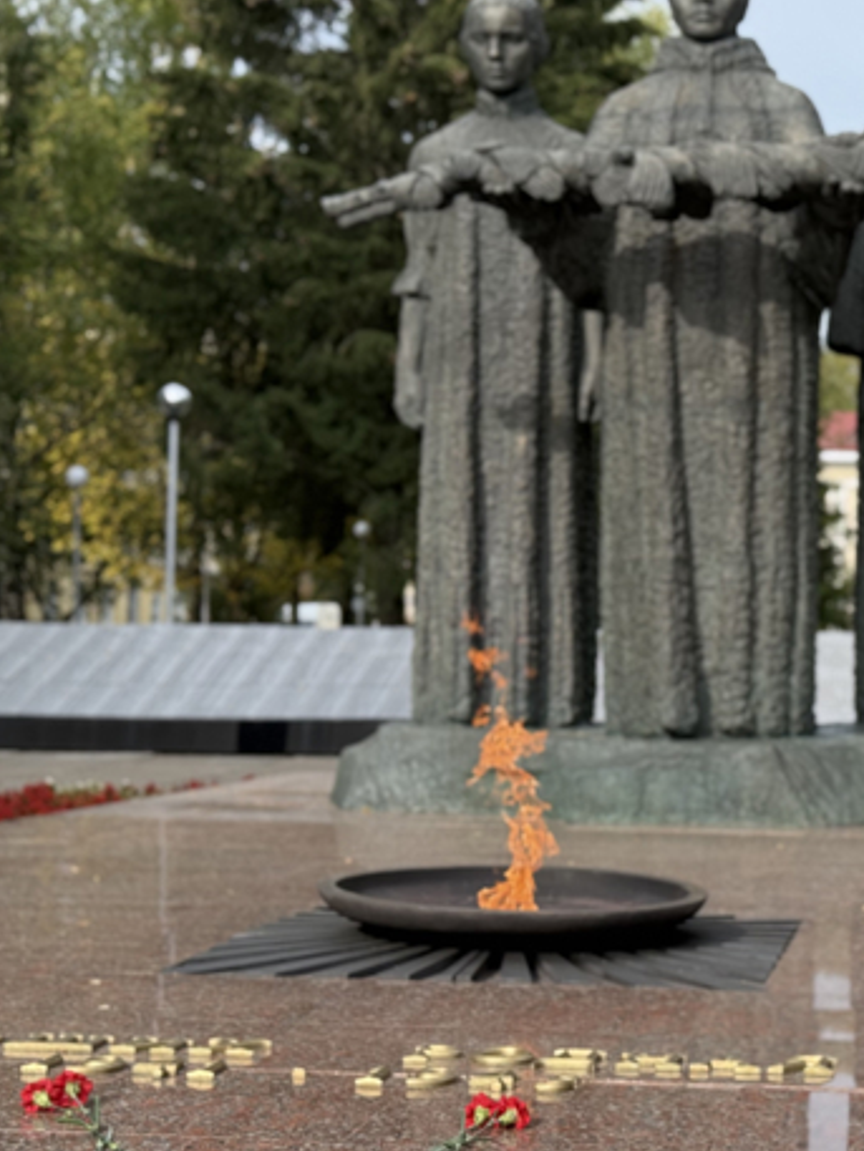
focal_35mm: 70
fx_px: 2328
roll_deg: -0.3
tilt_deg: +2.5
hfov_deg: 20.9
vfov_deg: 27.8
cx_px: 634
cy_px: 544
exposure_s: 1/1307
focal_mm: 6.76
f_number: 1.78
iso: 100
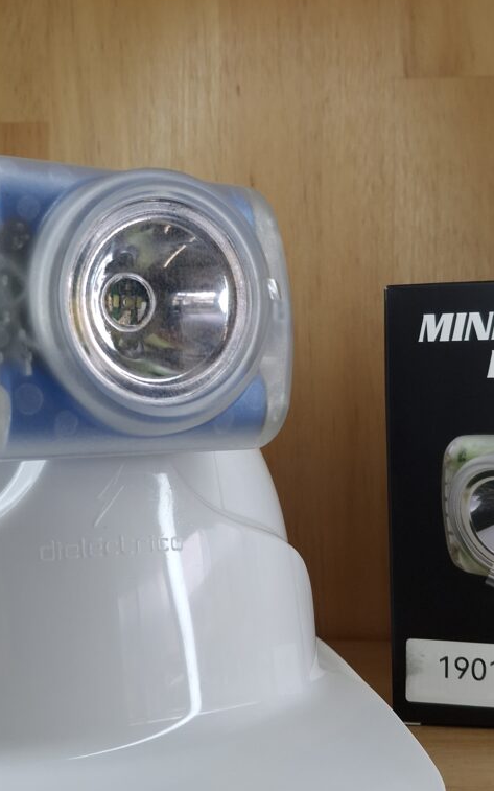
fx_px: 905
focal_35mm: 42
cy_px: 400
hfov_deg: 30.5
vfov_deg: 47.2
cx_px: 246
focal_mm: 4.69
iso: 64
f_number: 1.8
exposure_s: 1/177
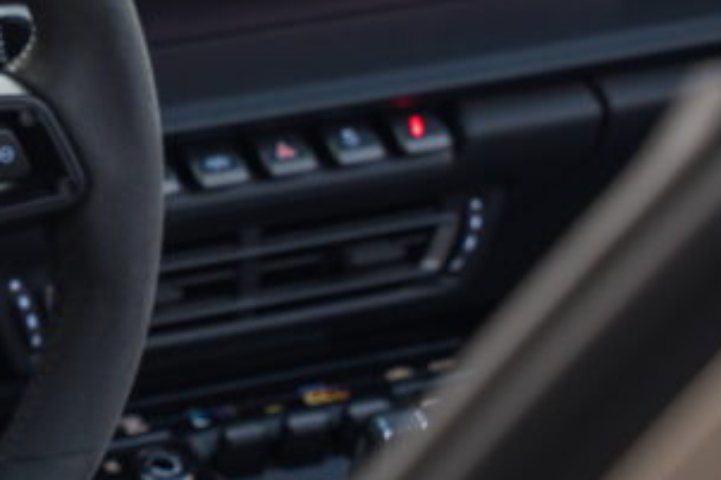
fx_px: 4172
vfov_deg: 6.6
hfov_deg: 9.6
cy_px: 211
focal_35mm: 208
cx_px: -318
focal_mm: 49.1
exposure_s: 1/500
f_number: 5.6
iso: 400
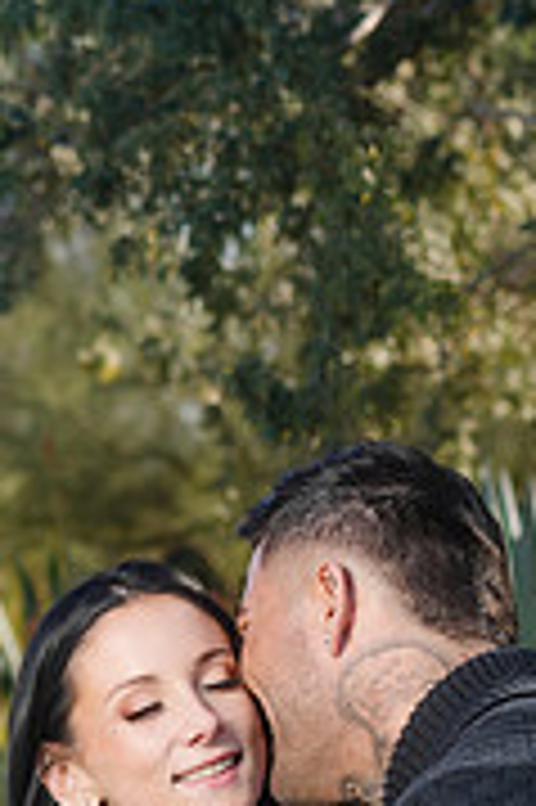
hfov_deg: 7.6
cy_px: 666
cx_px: 315
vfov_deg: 11.3
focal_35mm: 181
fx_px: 4050
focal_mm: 72
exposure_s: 1/250
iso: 100
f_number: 5.6
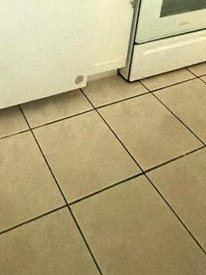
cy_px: -56
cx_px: 27
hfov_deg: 32.9
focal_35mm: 42
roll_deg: -2.1
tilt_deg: -15.9
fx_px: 333
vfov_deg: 35.2
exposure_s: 1/60
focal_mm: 2.22
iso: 800
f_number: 2.2
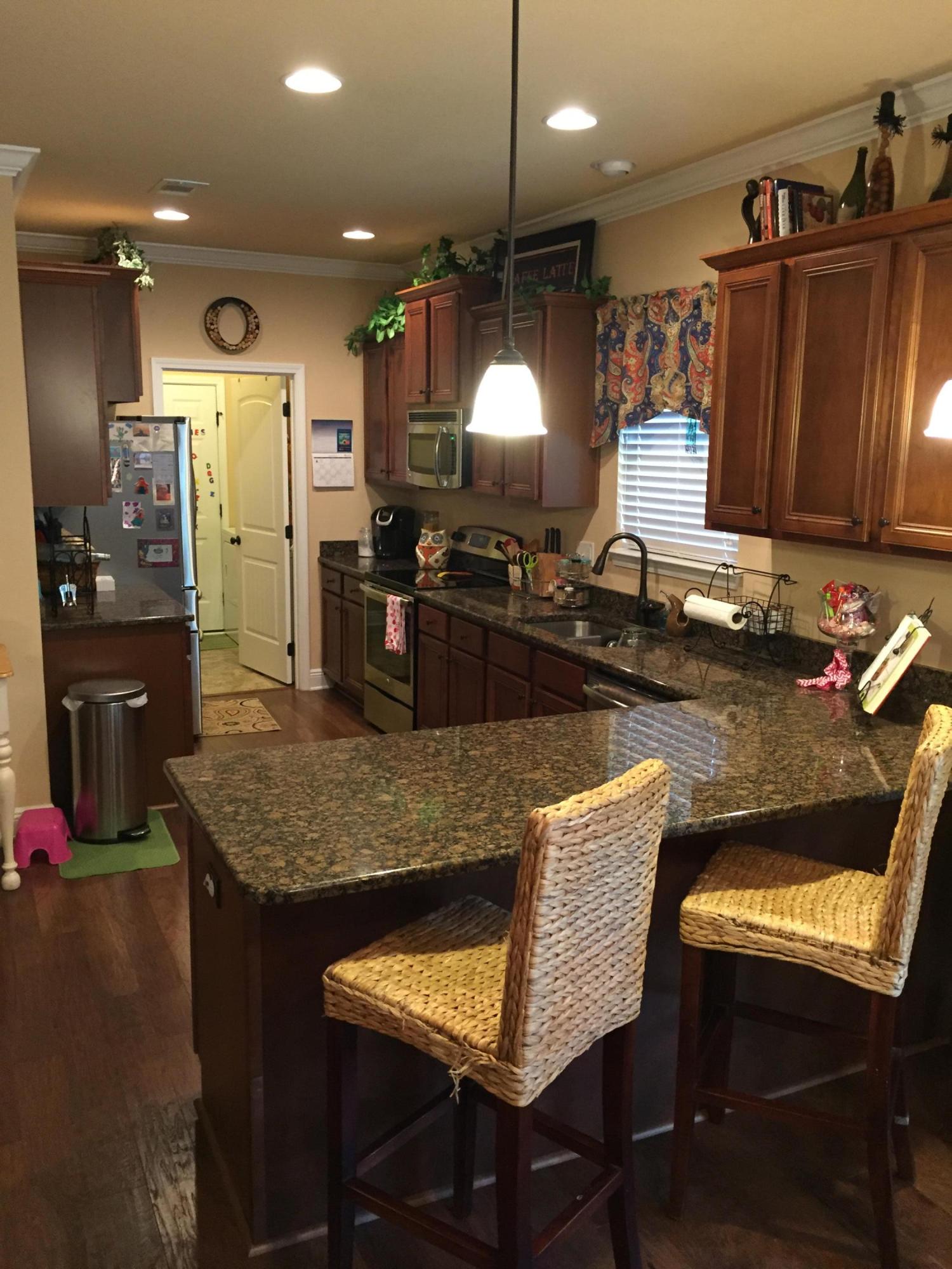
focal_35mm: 29
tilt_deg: -8.4
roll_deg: -0.1
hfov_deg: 48.2
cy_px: 634
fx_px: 1063
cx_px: 476
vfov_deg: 61.7
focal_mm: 4.15
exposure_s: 1/24
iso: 250
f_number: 2.2
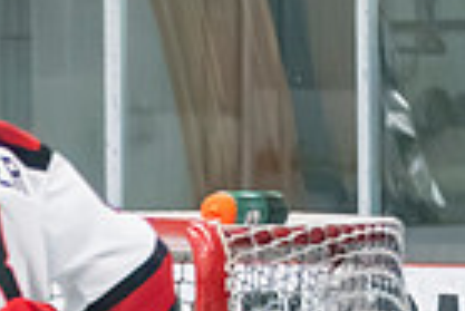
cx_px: -510
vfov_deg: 2.7
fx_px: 6530
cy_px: 642
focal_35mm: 505
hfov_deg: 4.0
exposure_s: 1/640
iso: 2000
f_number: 2.8
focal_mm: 70
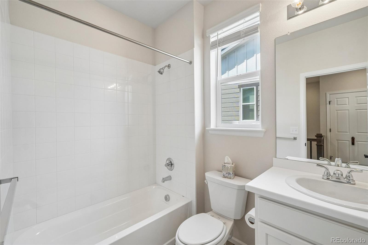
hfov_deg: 100.4
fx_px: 153
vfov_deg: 77.3
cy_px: 122
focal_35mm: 15
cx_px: 184
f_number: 8
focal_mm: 10
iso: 800
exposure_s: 1/30
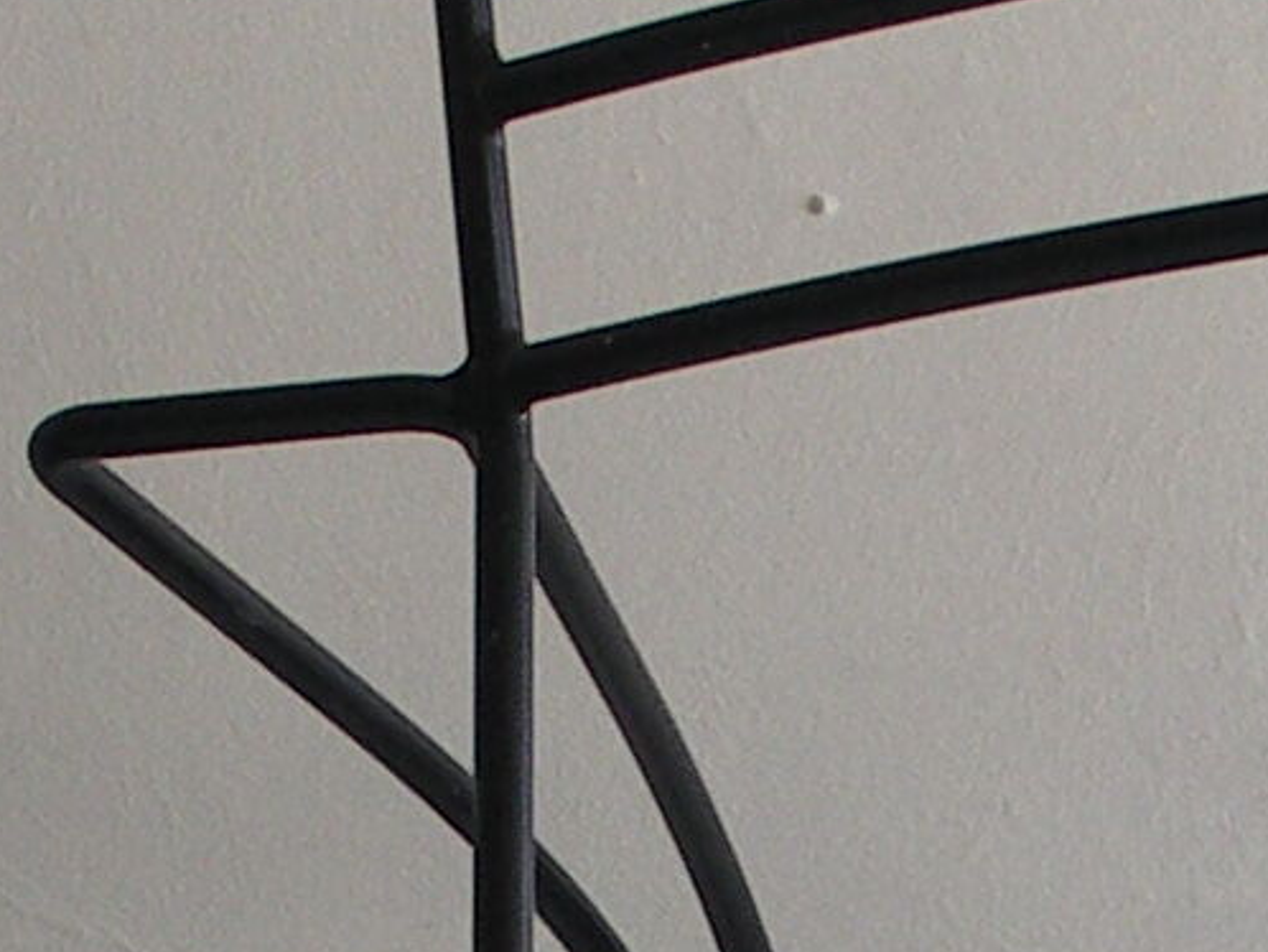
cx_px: 715
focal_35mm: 203
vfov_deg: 7.1
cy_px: 1917
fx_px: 7440
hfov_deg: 9.7
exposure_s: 1/40
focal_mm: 8.1
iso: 100
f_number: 2.8
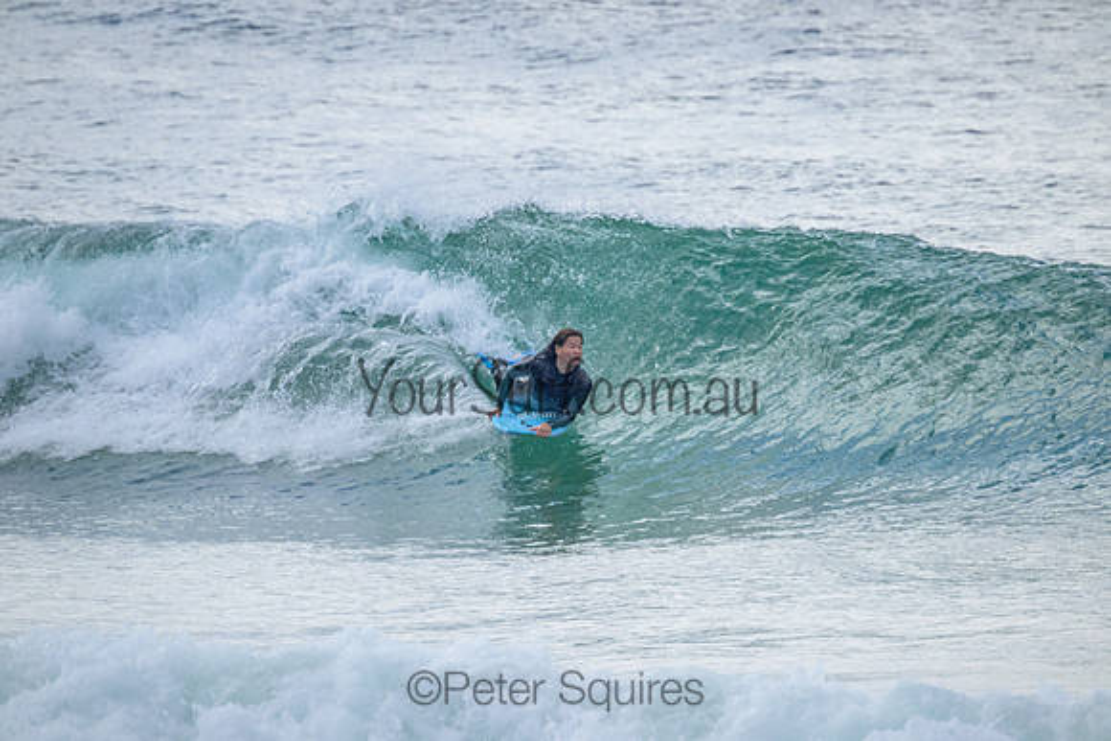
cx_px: 556
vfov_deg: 1.7
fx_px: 24694
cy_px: 370
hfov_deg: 2.6
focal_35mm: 800
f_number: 11
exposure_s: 1/1250
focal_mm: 800
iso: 2200
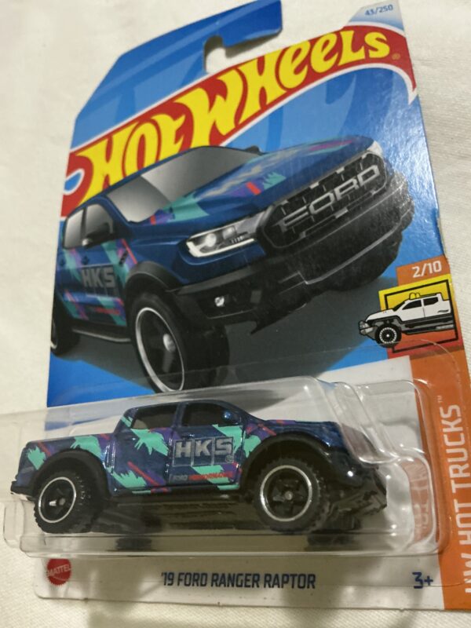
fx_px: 526
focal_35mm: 29
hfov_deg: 48.2
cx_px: 236
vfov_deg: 61.7
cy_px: 314
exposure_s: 1/30
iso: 500
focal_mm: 3
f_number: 1.8
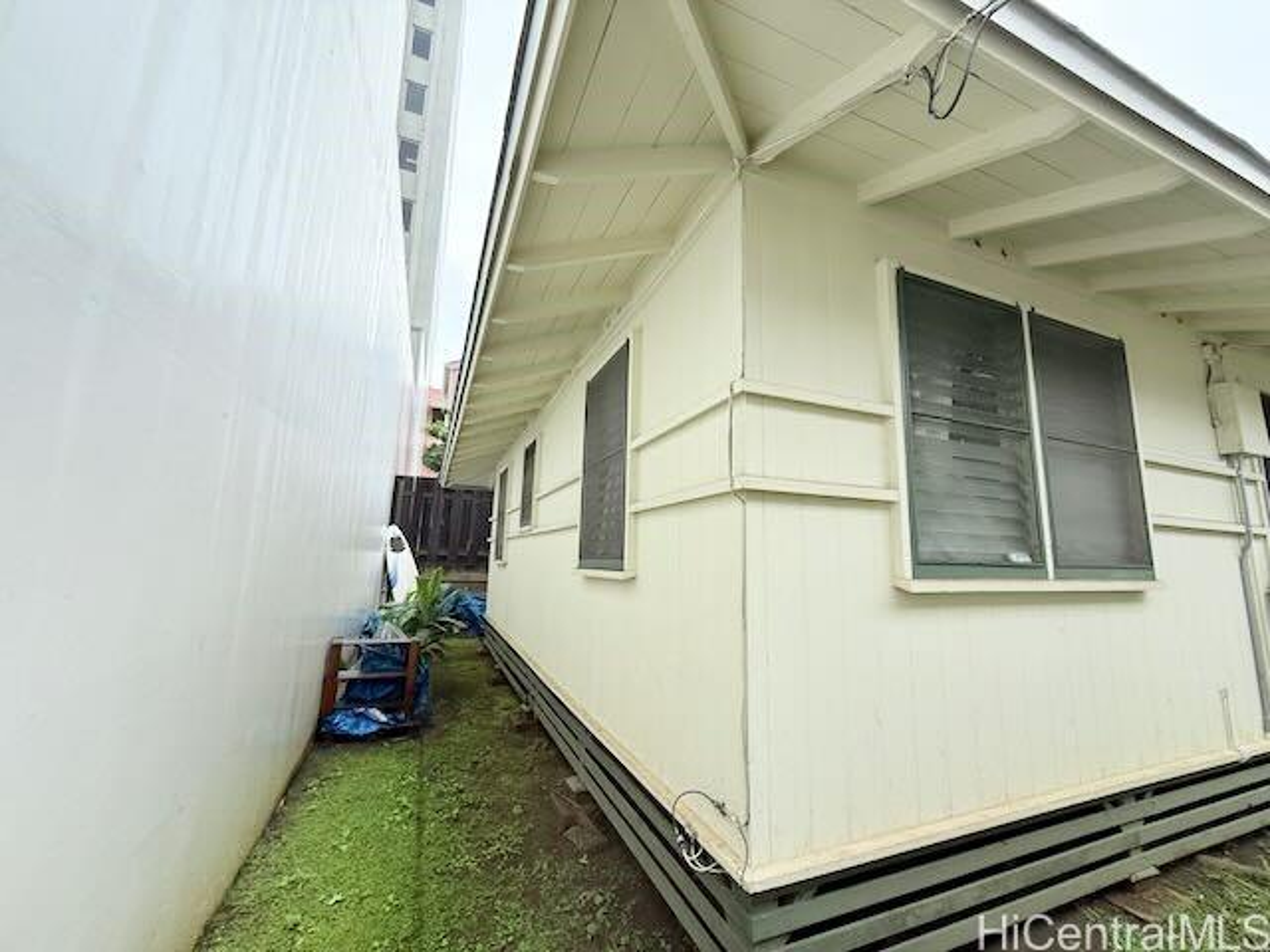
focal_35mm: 14
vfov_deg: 85.7
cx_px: 635
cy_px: 476
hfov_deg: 102.1
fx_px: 514
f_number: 2.2
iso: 64
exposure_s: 1/1189
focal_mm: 2.22
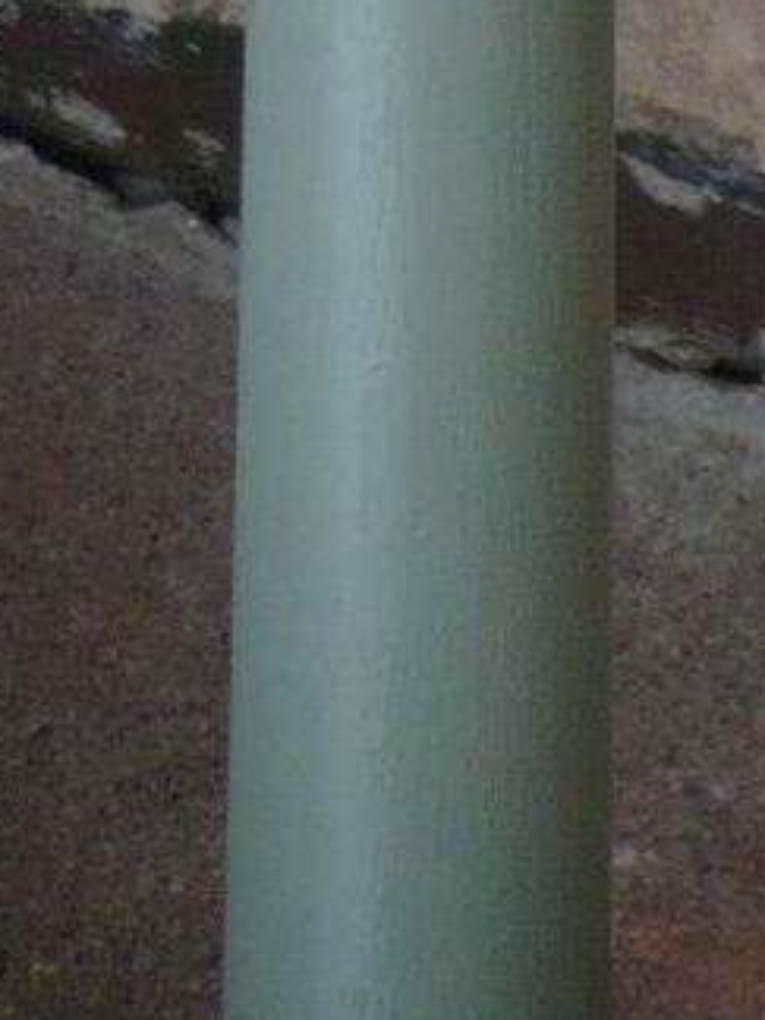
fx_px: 6895
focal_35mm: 234
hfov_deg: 5.9
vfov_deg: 7.4
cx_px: 2245
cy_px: -2119
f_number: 2.8
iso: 100
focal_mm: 6.1
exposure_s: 1/80
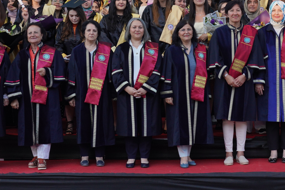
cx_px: 189
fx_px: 910
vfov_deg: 11.6
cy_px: -51
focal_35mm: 115
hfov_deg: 17.7
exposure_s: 1/320
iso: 500
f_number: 6.3
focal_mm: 43
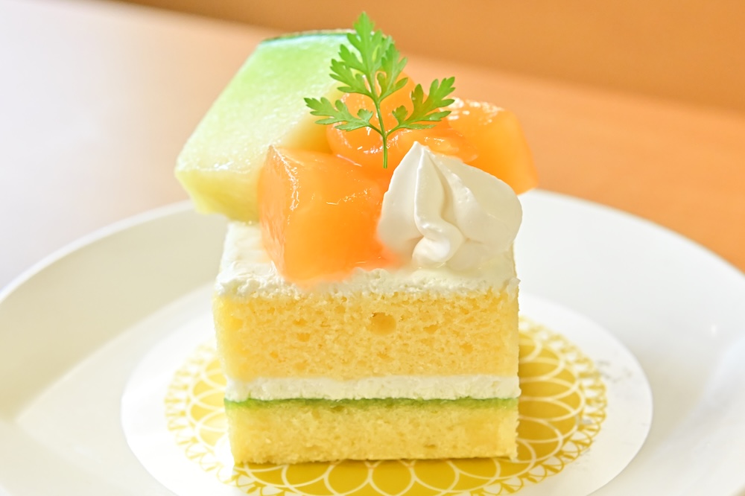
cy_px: 248
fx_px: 1862
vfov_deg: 15.2
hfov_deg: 22.6
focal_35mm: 90
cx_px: 372
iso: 4000
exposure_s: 1/125
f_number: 7.1
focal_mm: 60
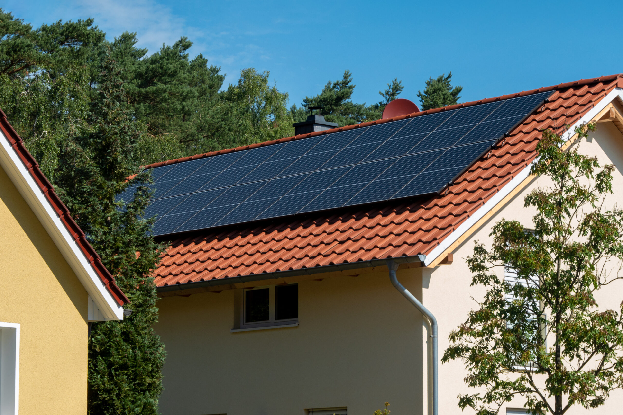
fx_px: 1921
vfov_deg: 12.3
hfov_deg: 18.4
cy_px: 208
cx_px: 312
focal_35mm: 111
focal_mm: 40.37
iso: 125
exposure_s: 1/400
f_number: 5.6
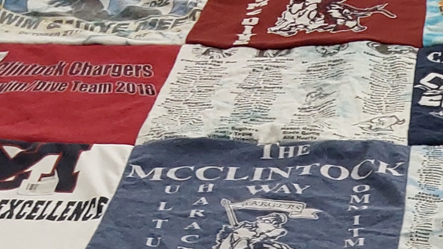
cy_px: 558
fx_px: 1281
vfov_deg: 10.0
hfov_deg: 18.6
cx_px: 525
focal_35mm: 109
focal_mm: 2.91
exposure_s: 1/50
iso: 80
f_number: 1.9
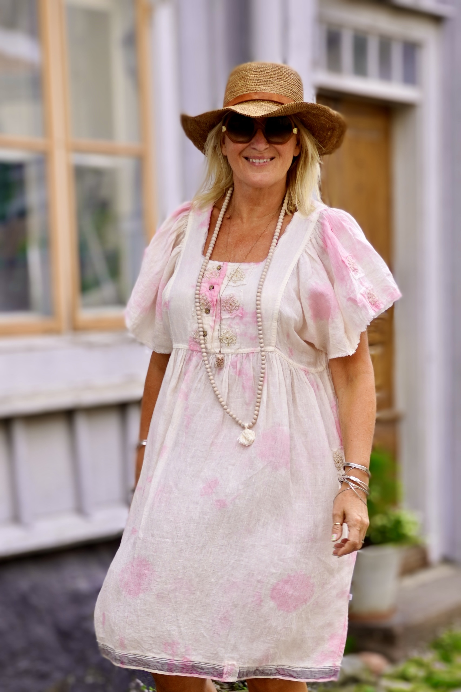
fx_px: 1066
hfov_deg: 24.4
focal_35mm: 56
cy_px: 346
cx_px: 230
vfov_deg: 35.9
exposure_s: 1/160
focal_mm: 37
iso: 100
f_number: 5.6
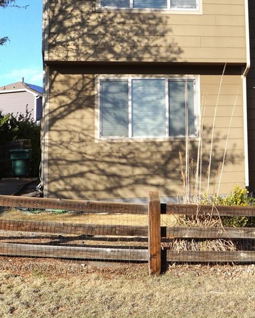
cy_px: 73
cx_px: 276
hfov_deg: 22.0
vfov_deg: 28.2
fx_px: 622
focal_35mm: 66
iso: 100
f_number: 13
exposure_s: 1/200
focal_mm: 18
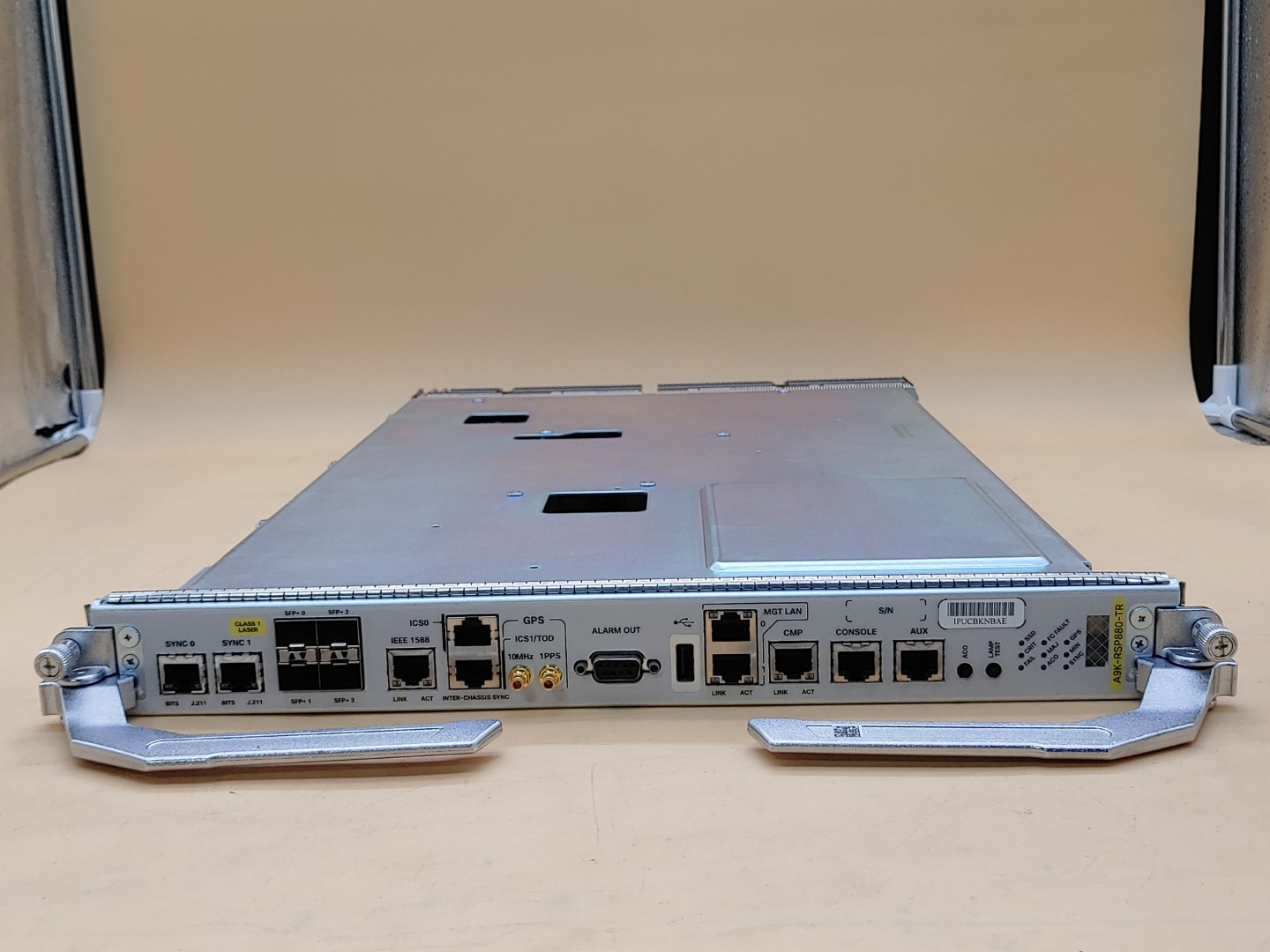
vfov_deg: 35.1
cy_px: 476
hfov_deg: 45.8
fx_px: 1504
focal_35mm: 41
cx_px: 635
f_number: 1.8
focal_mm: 4.36
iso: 50
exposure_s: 1/160
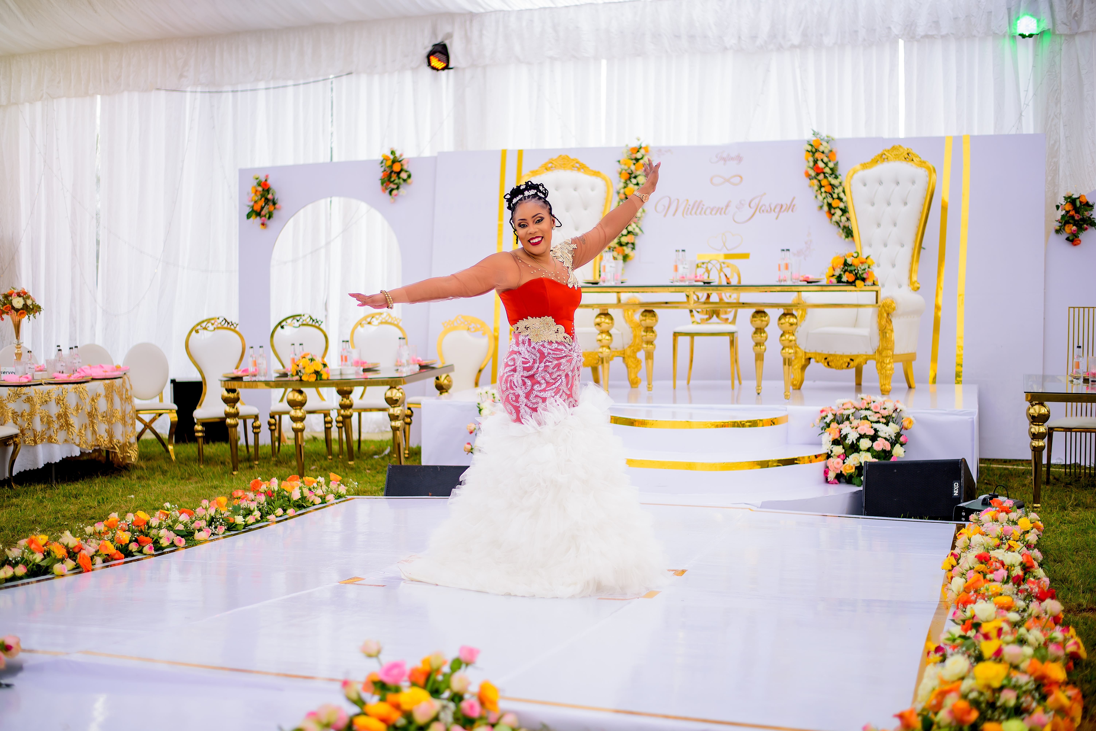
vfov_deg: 27.0
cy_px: 366
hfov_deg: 39.6
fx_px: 1522
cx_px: 548
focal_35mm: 50
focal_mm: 50
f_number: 1.8
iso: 100
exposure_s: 1/500
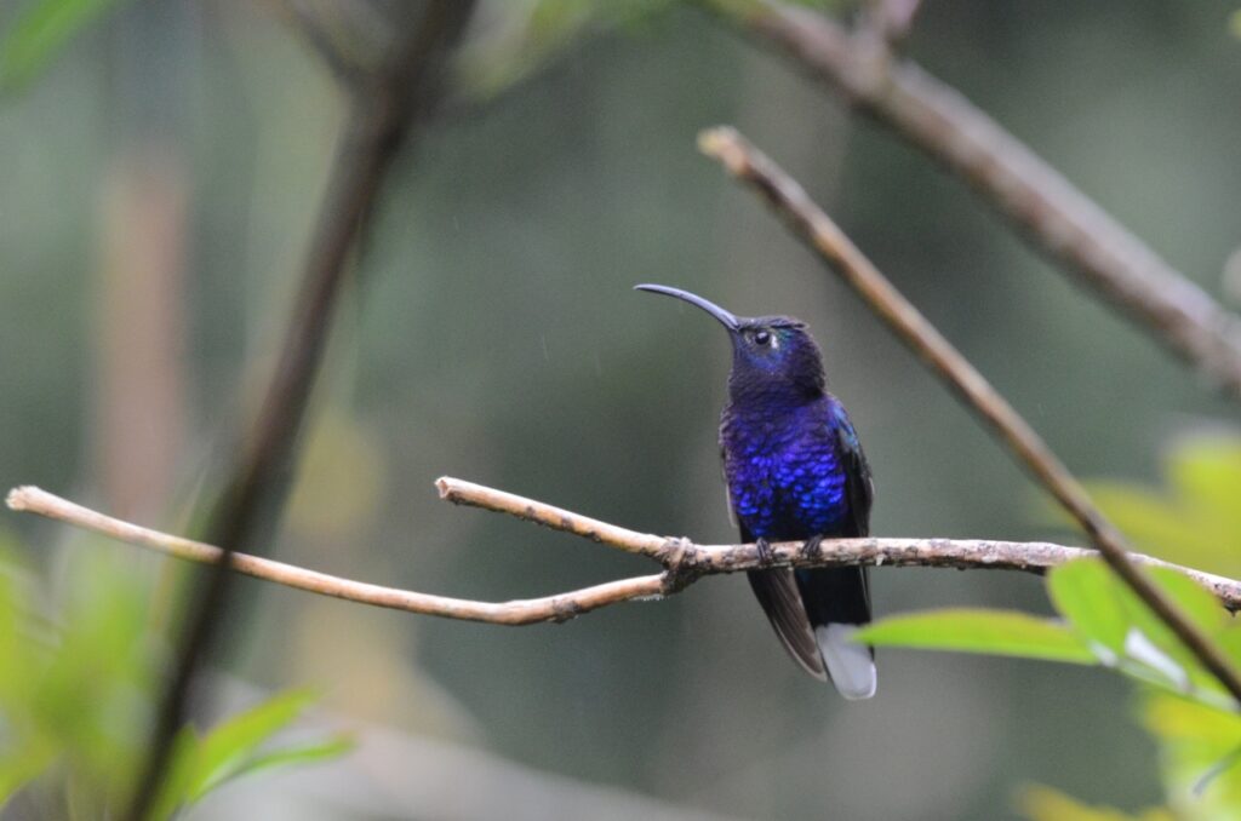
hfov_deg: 3.3
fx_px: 21670
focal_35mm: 630
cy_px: 410
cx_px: 620
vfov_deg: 2.2
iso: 1600
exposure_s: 1/125
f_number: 5.6
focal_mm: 420
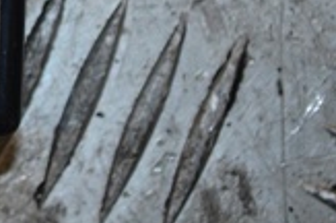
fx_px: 3018
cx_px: -241
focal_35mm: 324
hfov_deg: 6.3
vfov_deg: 4.2
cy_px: -64
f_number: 5.6
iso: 280
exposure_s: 1/200
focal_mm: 55
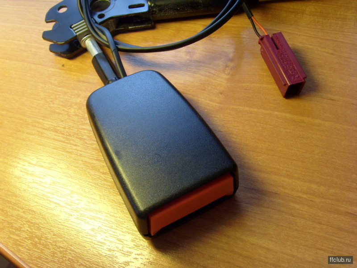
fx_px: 371
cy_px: 134
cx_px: 178
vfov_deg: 39.7
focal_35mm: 36
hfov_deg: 51.4
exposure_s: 1/45
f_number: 3.5
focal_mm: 6
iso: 100
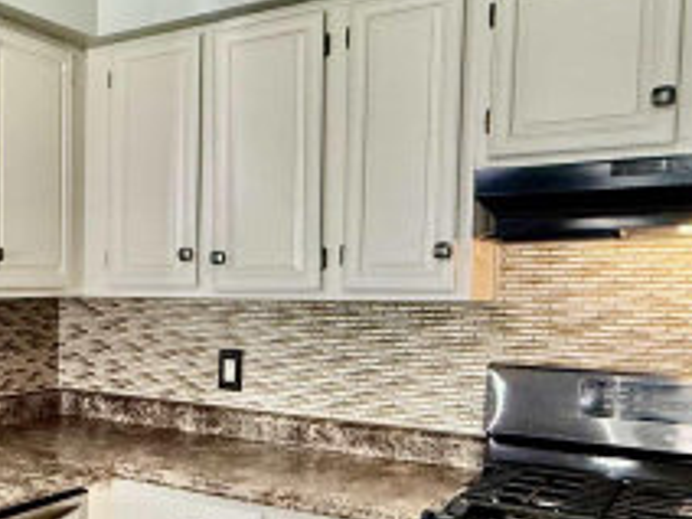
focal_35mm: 44
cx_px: -51
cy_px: 330
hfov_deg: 36.9
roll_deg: -0.4
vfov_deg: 32.7
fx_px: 880
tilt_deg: -1.8
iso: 250
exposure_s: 1/120
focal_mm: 2.22
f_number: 2.2
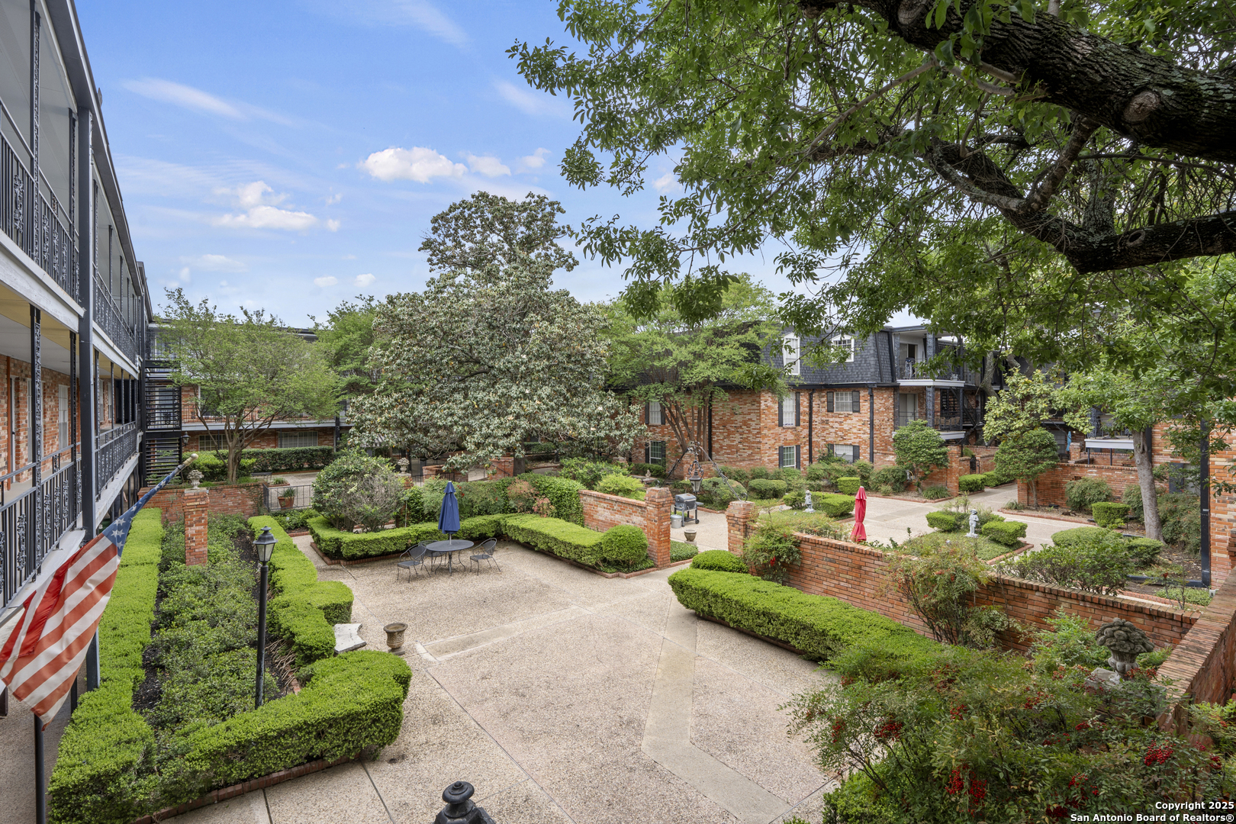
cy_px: 412
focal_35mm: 16
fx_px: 549
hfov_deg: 96.7
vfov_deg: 73.7
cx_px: 618
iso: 125
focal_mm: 16
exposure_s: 1/45
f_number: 11
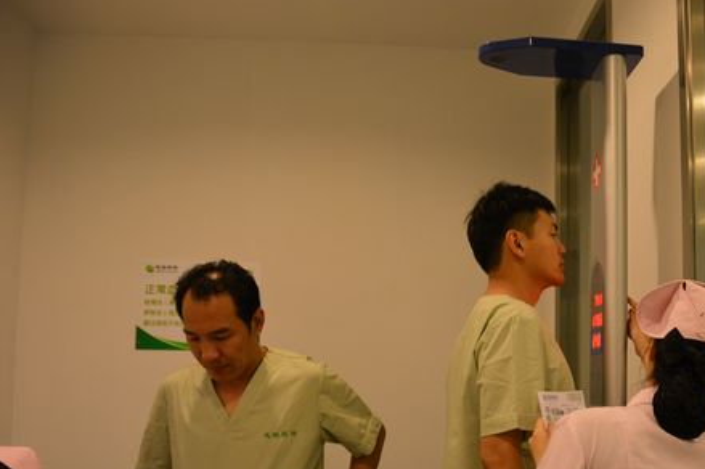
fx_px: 783
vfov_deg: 32.8
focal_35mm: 40
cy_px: 343
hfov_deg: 47.3
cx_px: 495
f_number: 3.5
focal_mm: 18
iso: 1600
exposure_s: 1/125
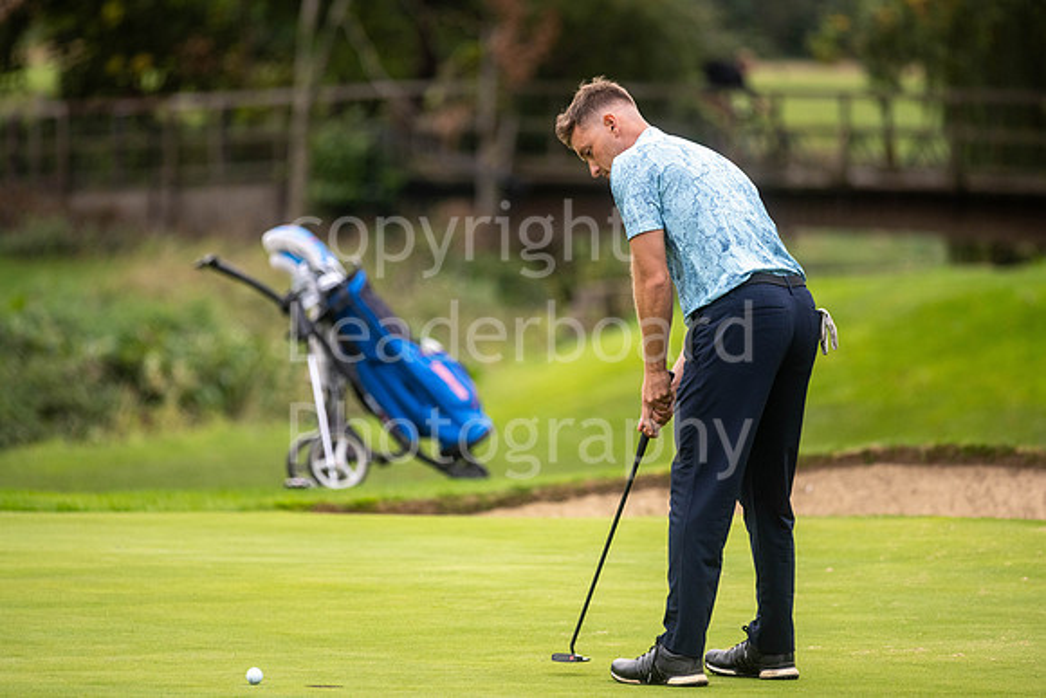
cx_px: 523
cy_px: 349
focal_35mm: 300
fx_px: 8718
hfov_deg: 6.9
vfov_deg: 4.6
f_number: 4
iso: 800
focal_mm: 300
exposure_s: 1/500
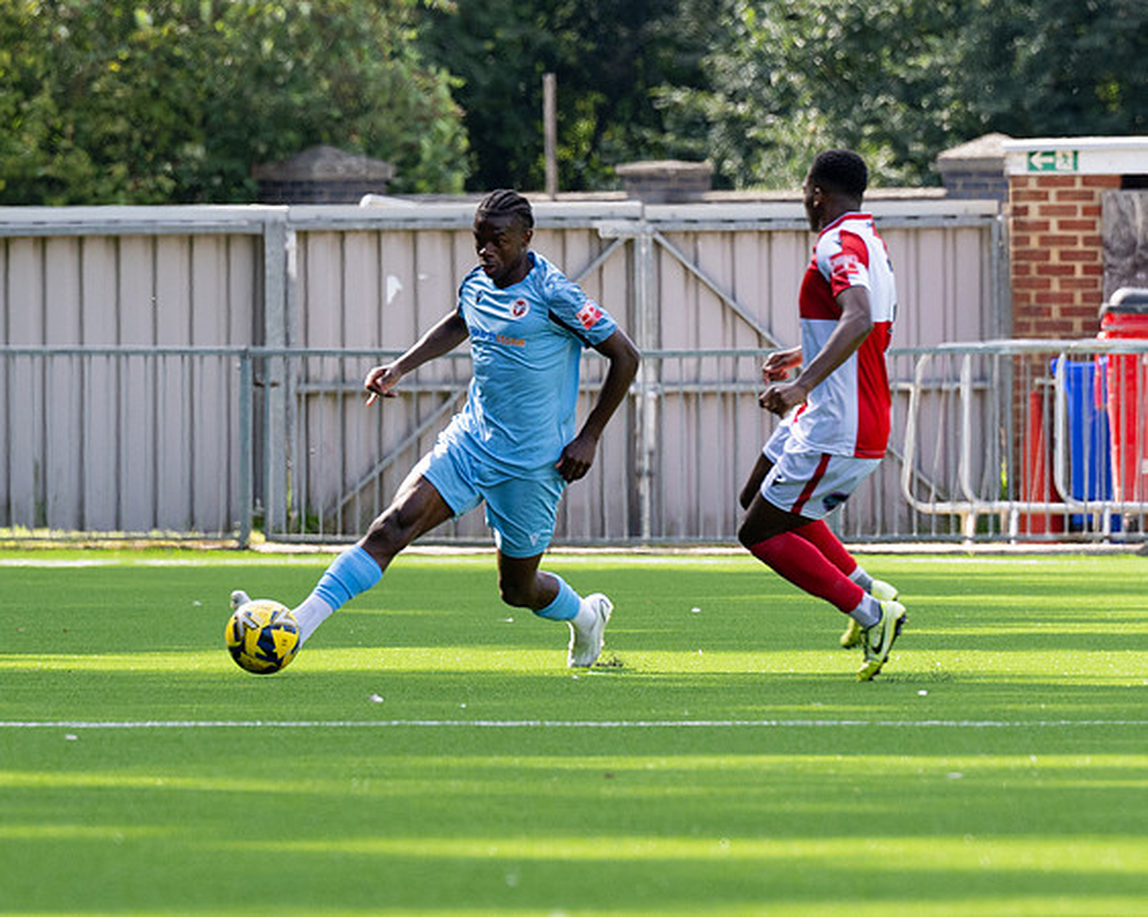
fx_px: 20039
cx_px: 494
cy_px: 494
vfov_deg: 2.6
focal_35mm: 590
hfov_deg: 3.3
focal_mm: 185
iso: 200
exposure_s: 1/800
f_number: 4
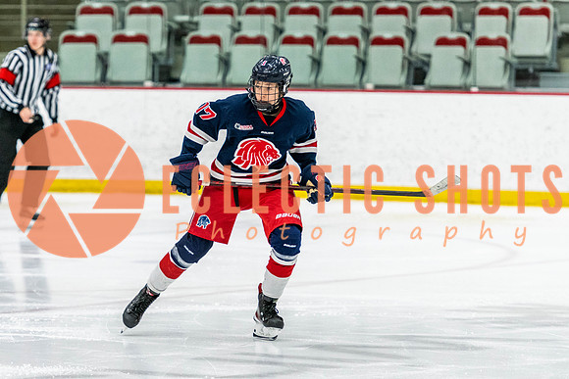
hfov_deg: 8.8
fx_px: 3718
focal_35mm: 235
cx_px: 250
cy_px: 234
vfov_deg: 5.8
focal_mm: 150
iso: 2200
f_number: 2.8
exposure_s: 1/640
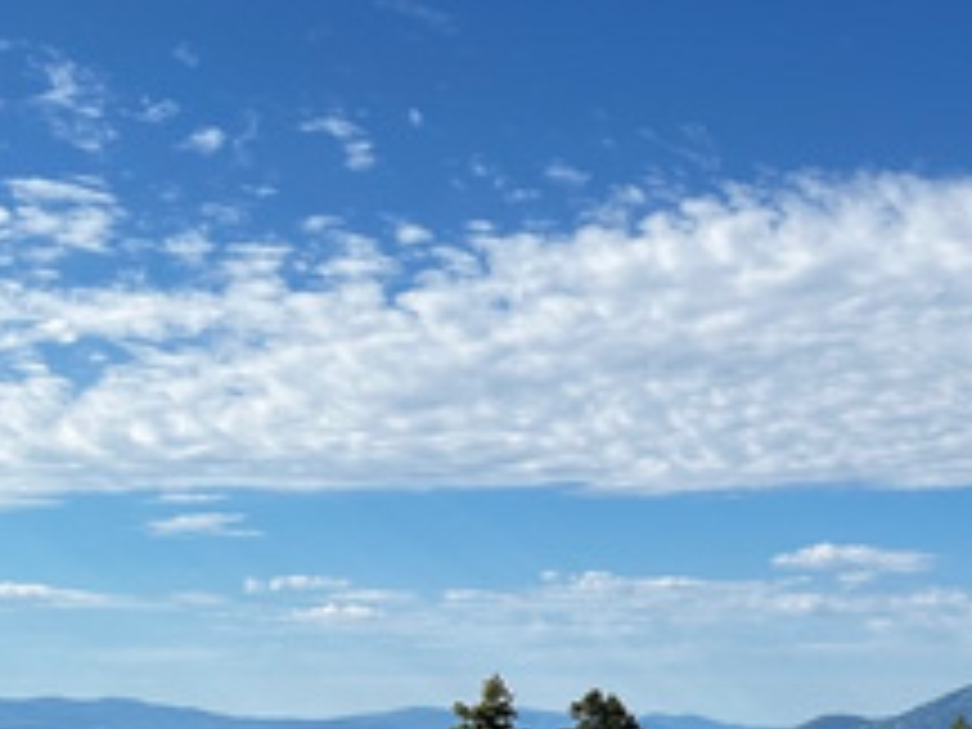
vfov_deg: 17.8
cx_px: 891
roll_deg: -0.8
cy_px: 972
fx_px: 2162
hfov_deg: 24.5
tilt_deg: -6.6
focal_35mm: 77
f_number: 1.5
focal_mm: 5.7
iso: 50
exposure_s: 1/4115
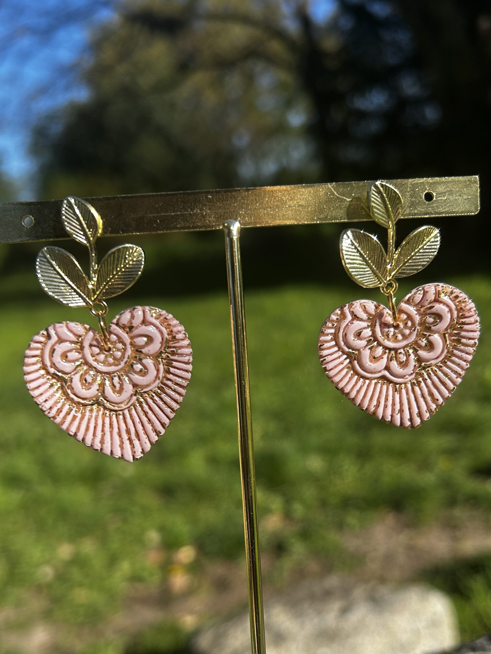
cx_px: 246
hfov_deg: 53.1
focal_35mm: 26
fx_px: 492
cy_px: 327
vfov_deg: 67.3
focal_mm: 5.7
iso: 50
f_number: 1.5
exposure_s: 1/2571
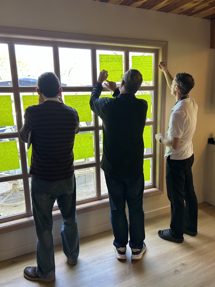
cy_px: 144
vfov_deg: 67.3
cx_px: 108
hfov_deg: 53.1
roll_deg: +1.5
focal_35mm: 26
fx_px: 215
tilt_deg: -11.9
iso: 80
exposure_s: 1/120
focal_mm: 5.7
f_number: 1.5
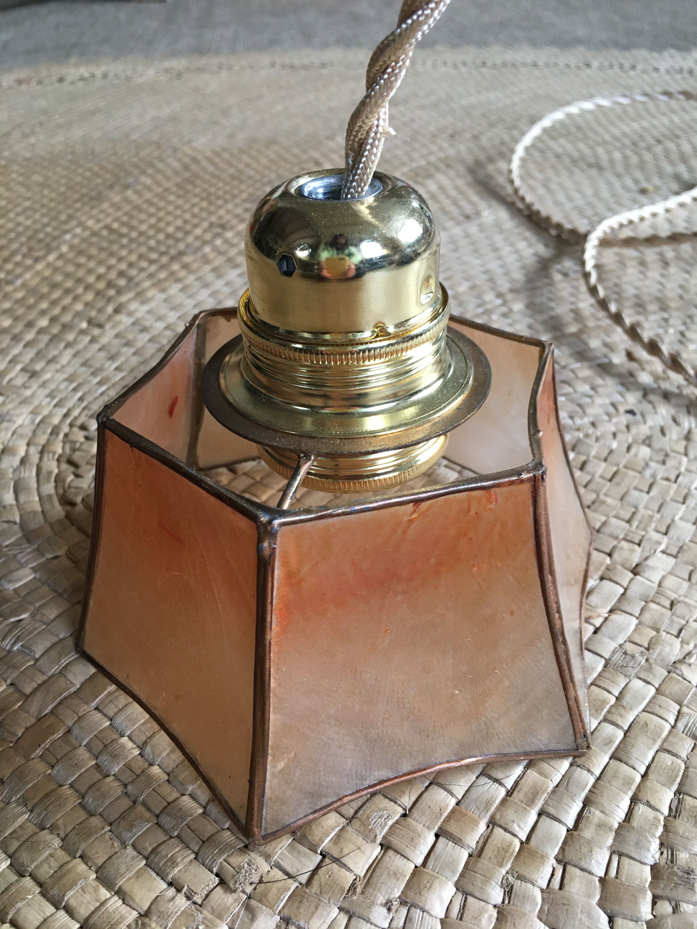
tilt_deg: -34.8
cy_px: 464
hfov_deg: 48.2
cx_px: 348
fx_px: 779
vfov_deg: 61.7
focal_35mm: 29
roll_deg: +1.0
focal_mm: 4.15
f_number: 2.2
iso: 160
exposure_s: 1/33
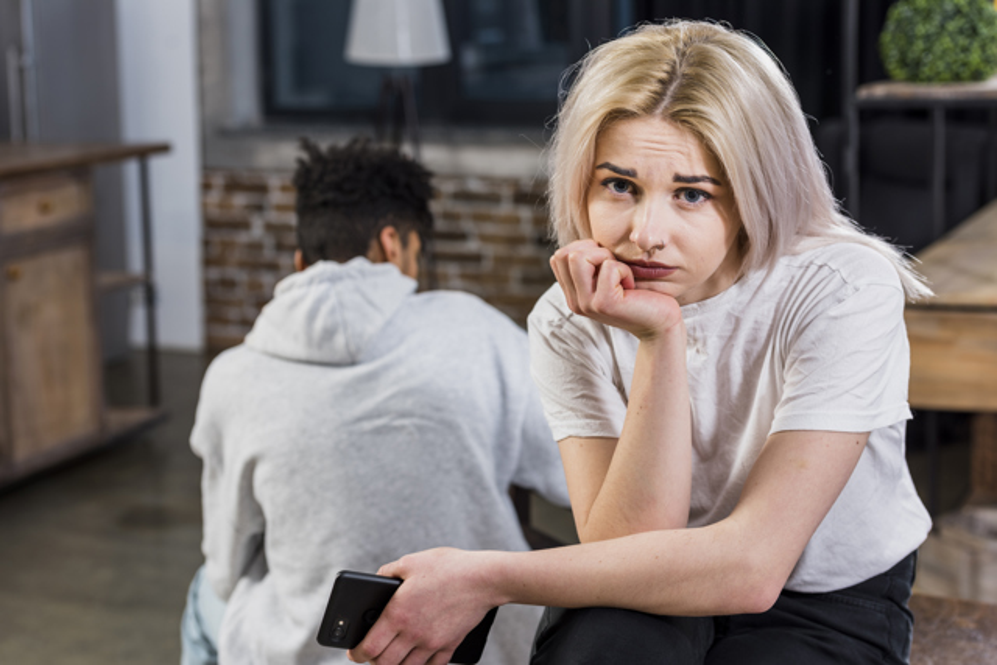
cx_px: 498
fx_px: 1939
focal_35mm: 70
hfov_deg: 28.8
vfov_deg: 19.5
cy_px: 332
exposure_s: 1/160
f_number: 4.5
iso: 64
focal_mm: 70
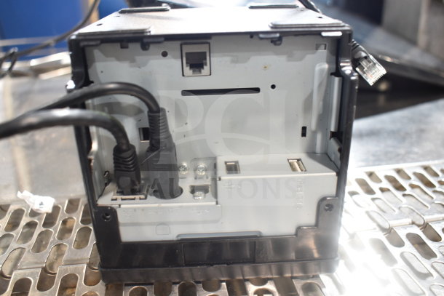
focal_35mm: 33
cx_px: 222
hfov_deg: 57.2
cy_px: 148
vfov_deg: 40.0
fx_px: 407
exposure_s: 1/30
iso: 560
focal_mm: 22
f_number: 3.8
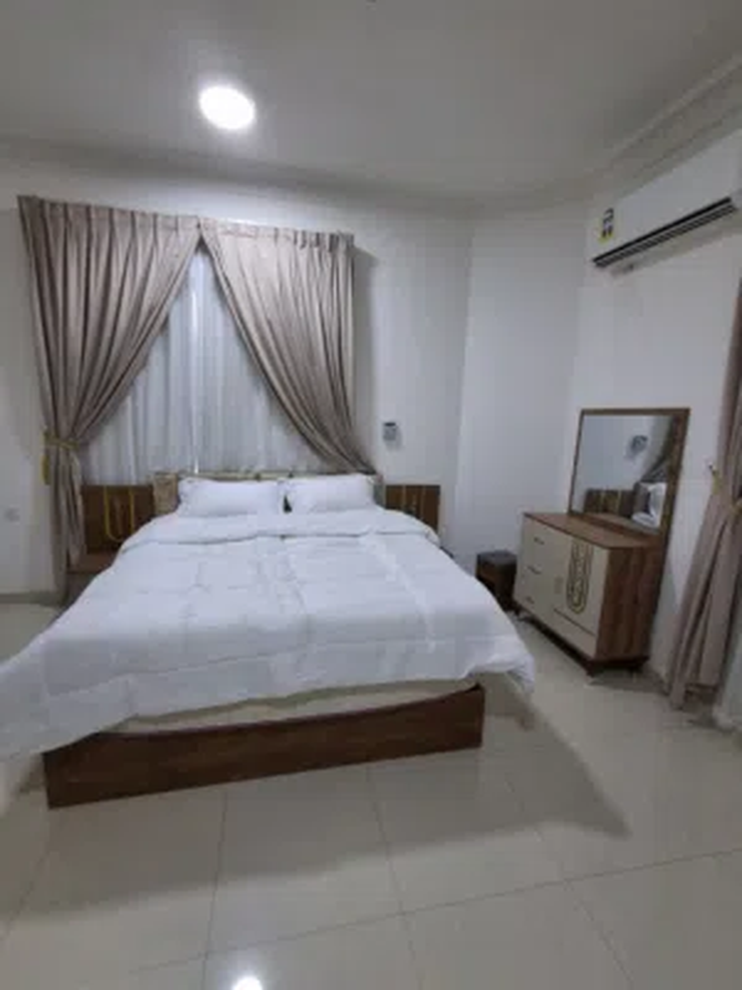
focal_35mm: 16
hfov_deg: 78.1
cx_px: 371
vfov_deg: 94.5
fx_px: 457
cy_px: 495
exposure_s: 1/33
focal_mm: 1.64
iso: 500
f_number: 2.2
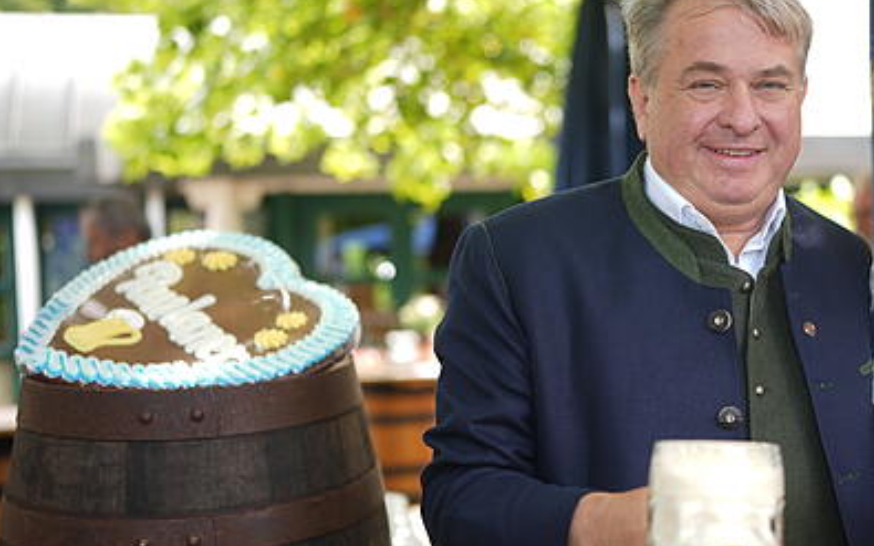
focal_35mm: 55
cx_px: 645
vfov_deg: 23.5
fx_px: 1310
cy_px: 332
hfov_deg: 36.1
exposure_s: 1/60
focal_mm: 35
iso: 50
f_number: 1.4
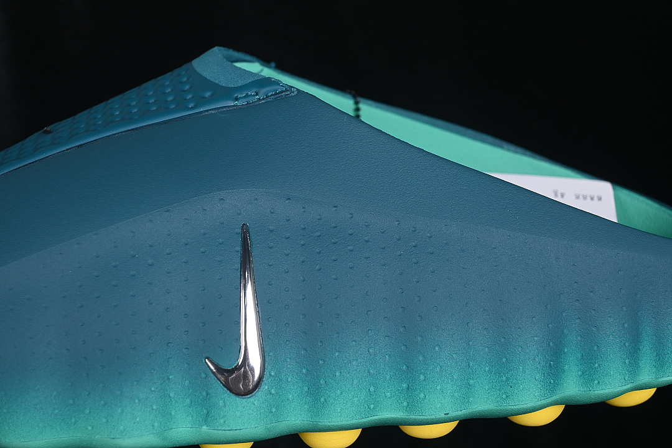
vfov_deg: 18.2
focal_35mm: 75
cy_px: 224
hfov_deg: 27.0
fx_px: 1400
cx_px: 336
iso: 160
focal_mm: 50
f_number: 7.1
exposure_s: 1/80
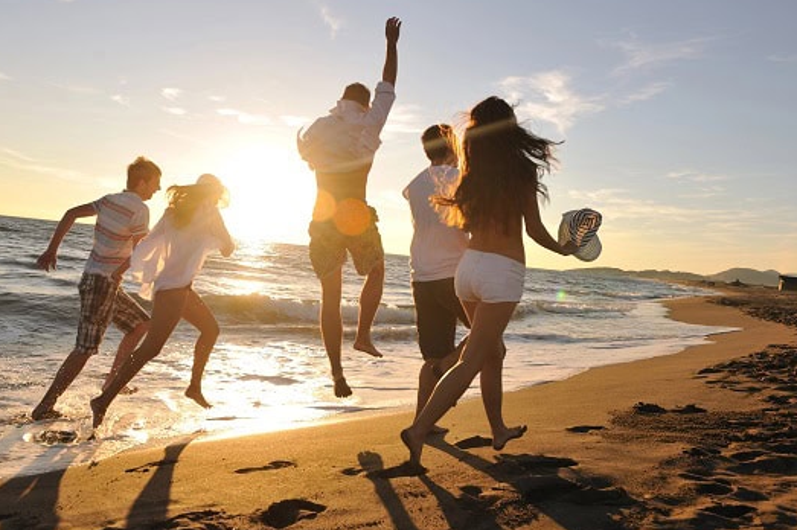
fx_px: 619
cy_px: 239
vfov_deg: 46.3
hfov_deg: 65.5
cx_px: 411
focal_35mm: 28
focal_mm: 24
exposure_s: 1/400
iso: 100
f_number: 5
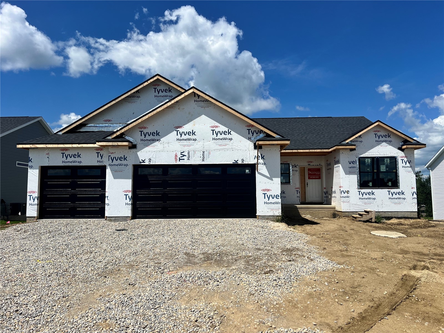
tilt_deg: +3.9
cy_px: 166
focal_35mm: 26
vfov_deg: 53.1
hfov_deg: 67.3
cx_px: 222
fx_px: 333
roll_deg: -0.1
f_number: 1.5
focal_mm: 5.7
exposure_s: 1/8696
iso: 50
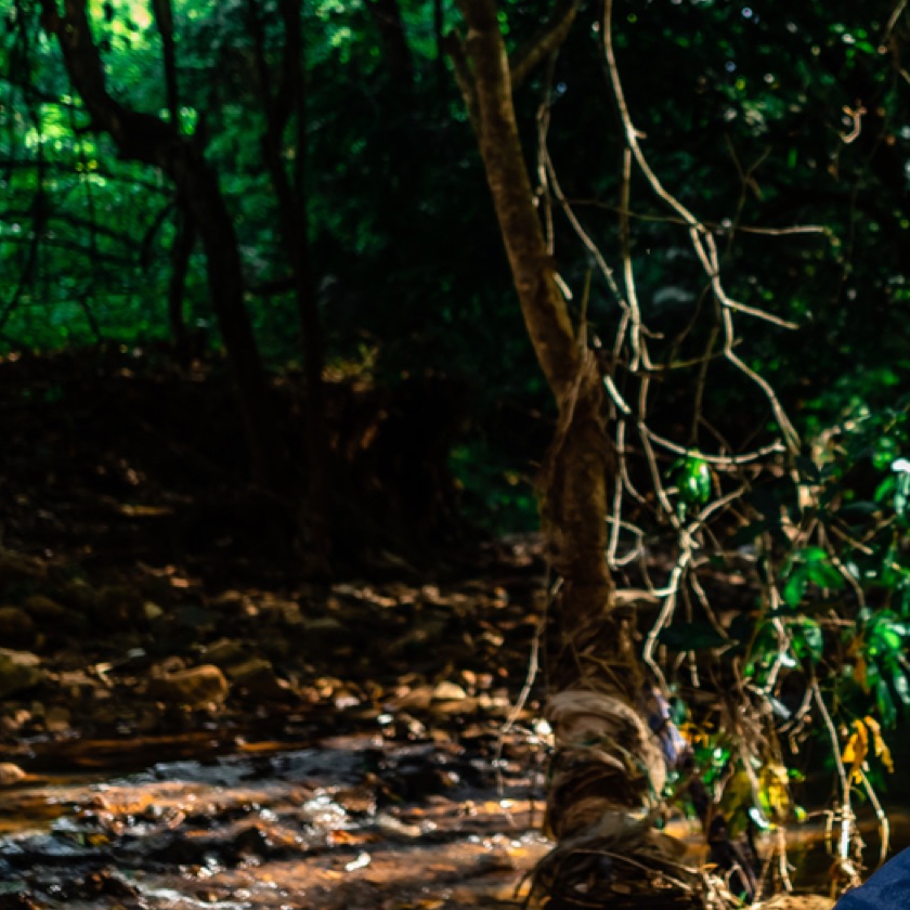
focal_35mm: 68
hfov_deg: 24.5
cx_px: 856
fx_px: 2022
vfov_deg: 25.4
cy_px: 440
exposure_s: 1/200
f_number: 2
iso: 100
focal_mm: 23
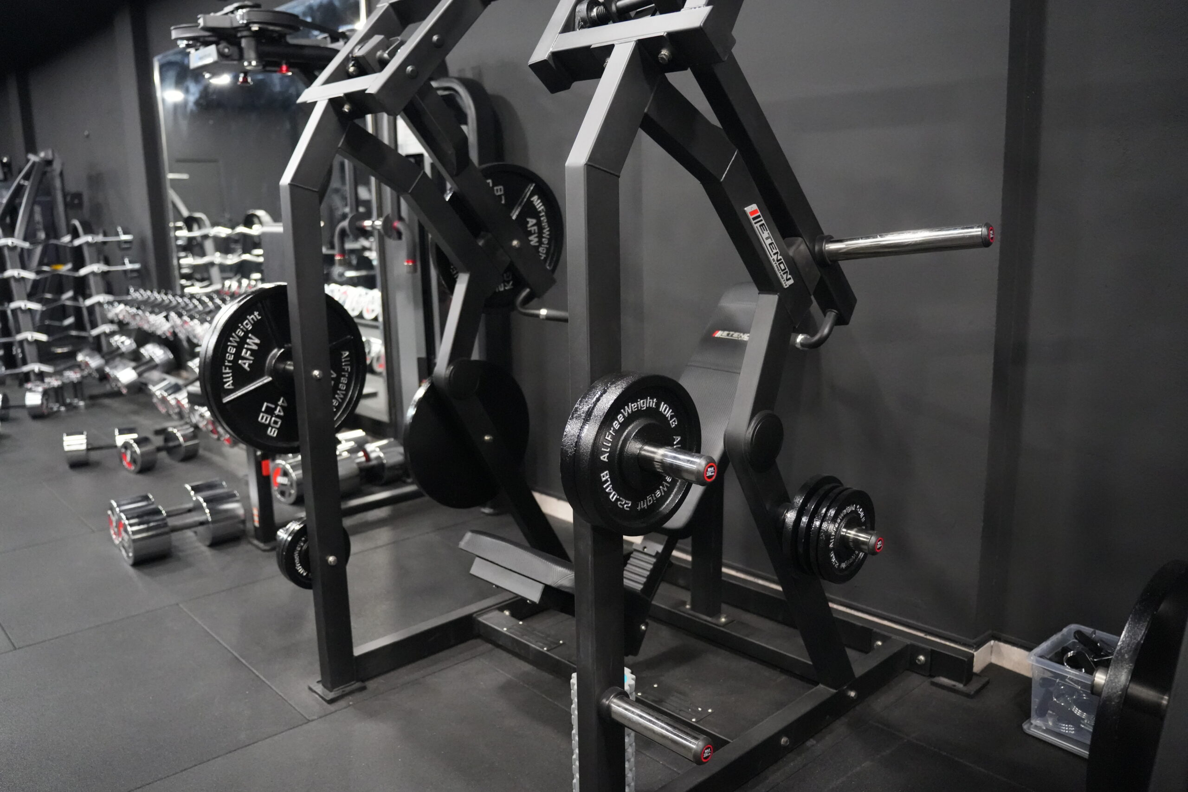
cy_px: 396
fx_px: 924
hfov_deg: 65.5
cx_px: 594
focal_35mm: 28
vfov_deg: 46.4
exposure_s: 1/125
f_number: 2.8
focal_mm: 28
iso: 12800
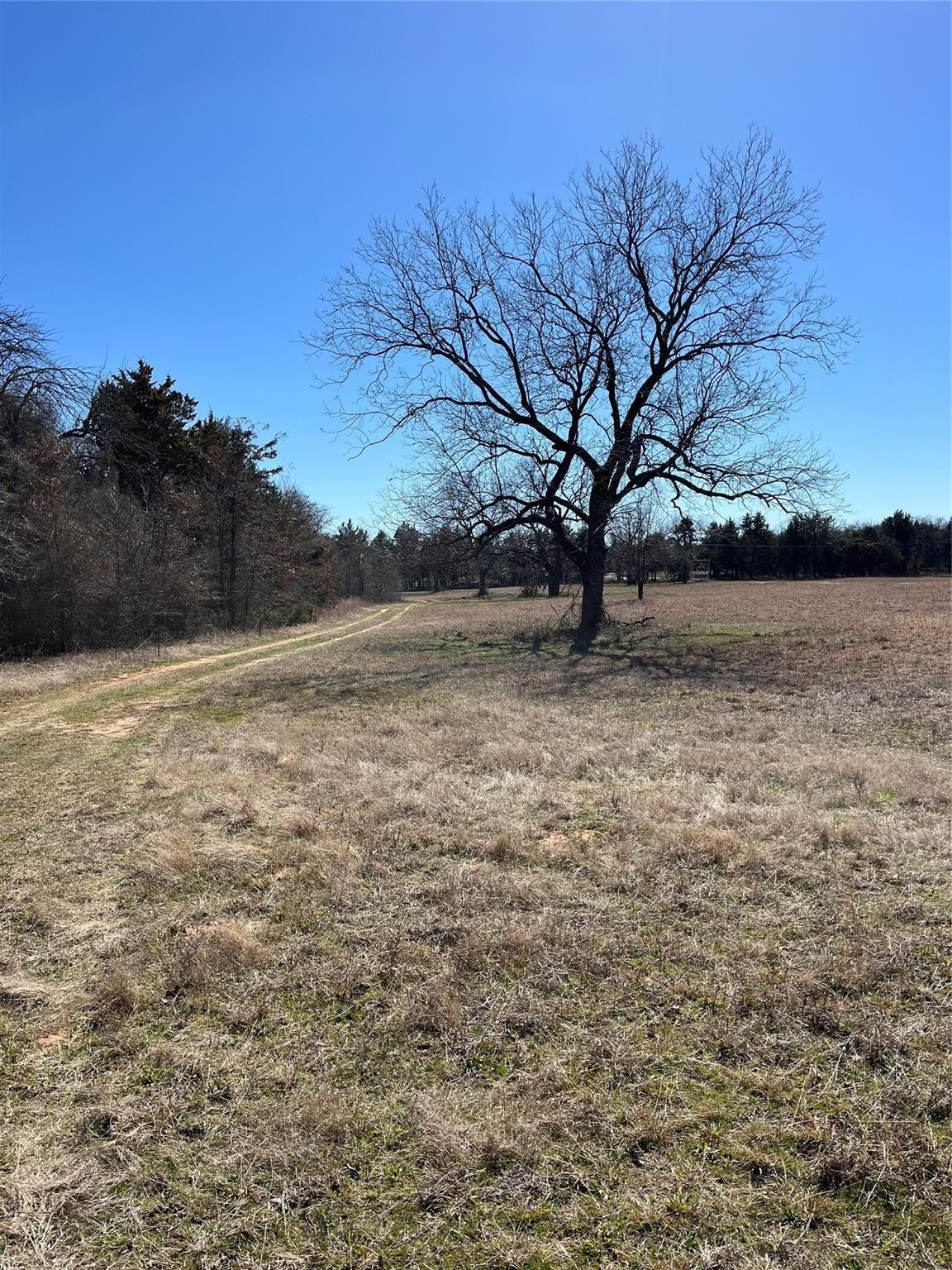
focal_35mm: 26
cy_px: 635
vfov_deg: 67.3
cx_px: 476
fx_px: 953
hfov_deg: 53.1
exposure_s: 1/4310
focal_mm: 5.1
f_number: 1.6
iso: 50
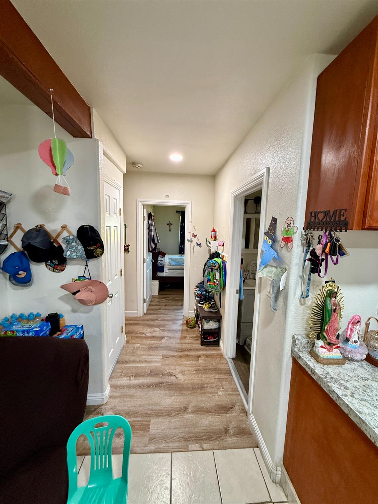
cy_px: 252
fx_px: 204
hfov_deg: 85.7
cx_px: 189
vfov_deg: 102.1
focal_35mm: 14
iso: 250
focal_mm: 2.22
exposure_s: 1/60
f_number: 2.2
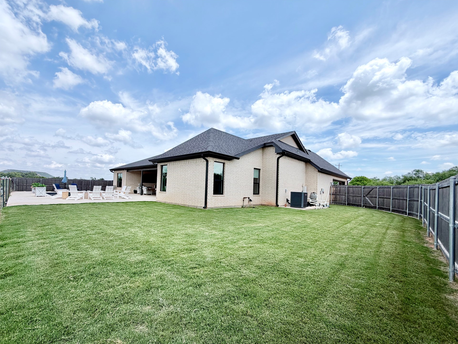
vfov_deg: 81.7
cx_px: 221
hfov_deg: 98.1
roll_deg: -1.2
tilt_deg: +1.2
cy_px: 184
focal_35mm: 15
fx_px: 199
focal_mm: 2.22
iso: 20
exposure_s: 1/1125
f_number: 2.2
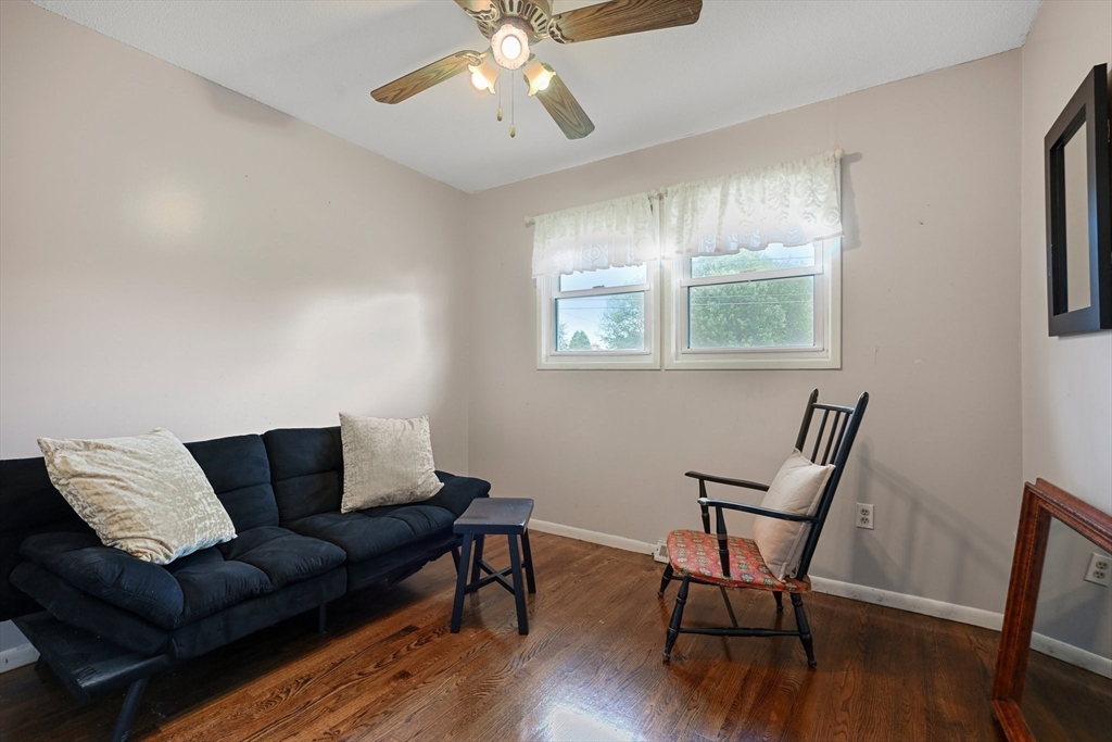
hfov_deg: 96.7
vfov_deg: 73.8
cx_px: 556
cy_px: 371
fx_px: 494
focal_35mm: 16
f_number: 8
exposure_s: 1/13
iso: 400
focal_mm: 16
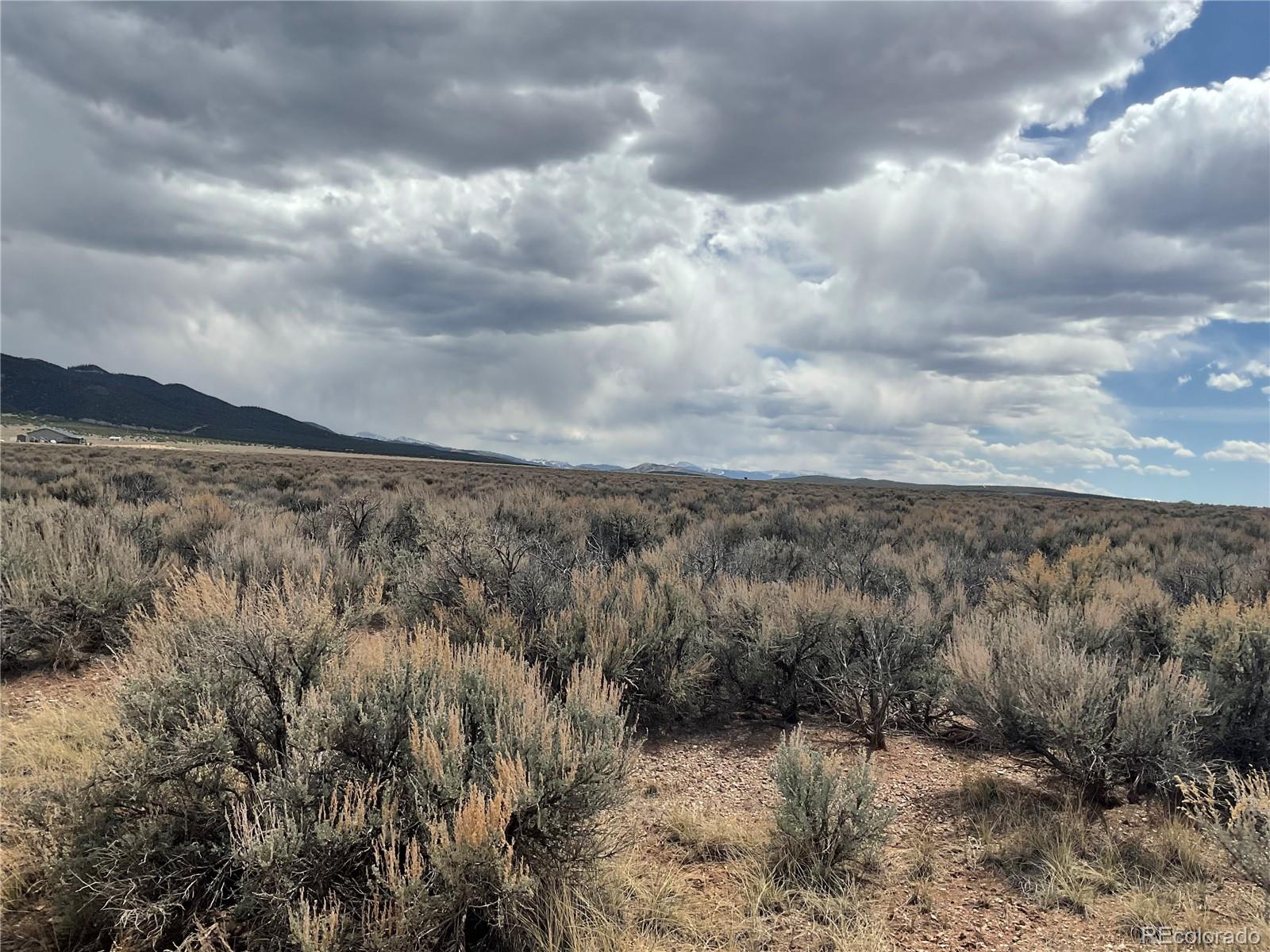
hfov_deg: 61.7
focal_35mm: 29
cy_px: 476
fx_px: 1064
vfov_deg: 48.2
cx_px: 635
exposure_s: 1/3788
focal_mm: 3
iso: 16
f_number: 1.8
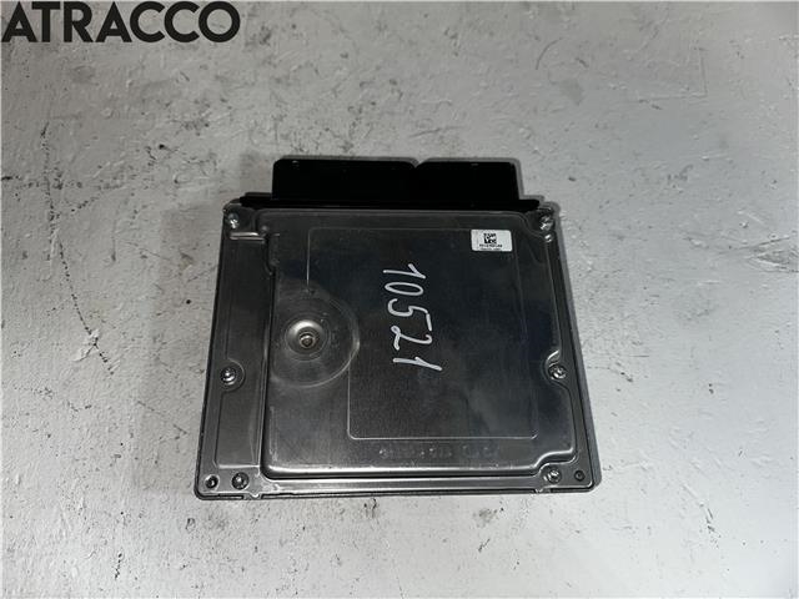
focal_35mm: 24
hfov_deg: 71.6
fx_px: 554
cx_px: 400
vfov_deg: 56.8
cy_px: 300
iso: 50
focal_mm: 6.86
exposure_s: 1/480
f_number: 1.78
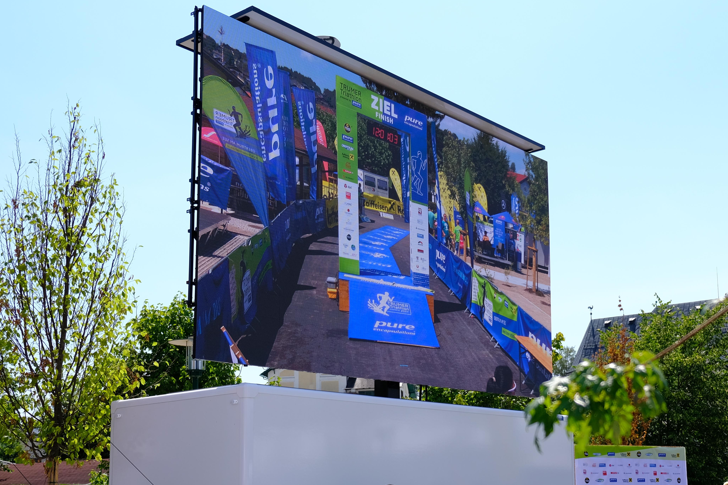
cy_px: 351
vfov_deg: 28.3
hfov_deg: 41.1
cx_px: 513
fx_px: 950
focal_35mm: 47
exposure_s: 1/2000
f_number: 3.2
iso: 160
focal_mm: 20.5
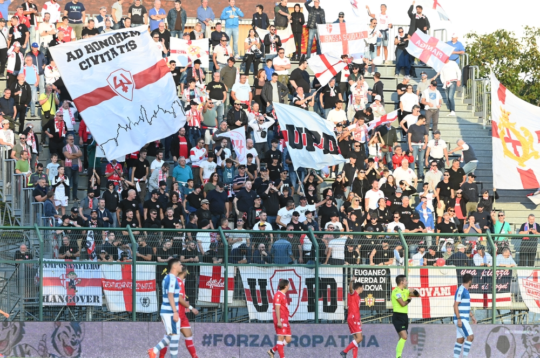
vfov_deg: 4.0
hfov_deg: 6.1
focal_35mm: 340
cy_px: 179
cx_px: 270
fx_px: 5093
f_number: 6.3
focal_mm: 340
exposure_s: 1/640
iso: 2500
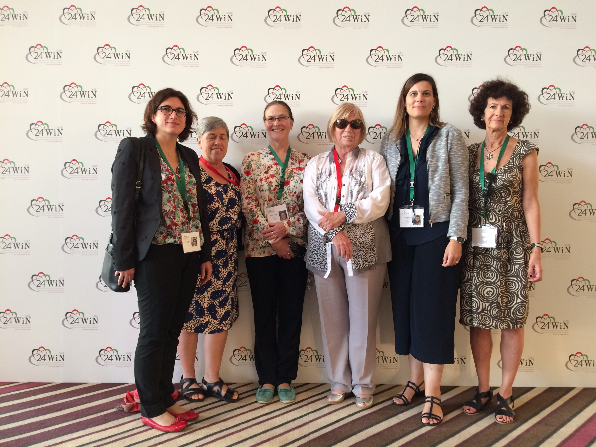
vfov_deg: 48.2
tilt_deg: -3.4
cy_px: 224
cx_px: 298
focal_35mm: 29
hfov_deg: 61.7
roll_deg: -0.3
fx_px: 499
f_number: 2.2
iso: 80
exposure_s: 1/33
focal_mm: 4.15
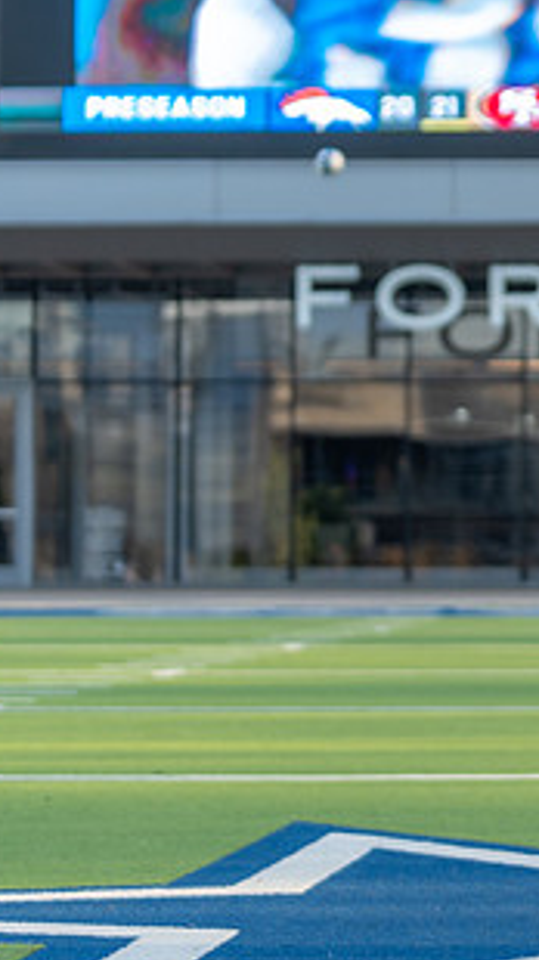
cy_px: 359
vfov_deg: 14.0
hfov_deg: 7.7
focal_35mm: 153
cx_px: 920
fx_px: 3894
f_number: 2.8
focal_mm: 70
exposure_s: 1/400
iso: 125
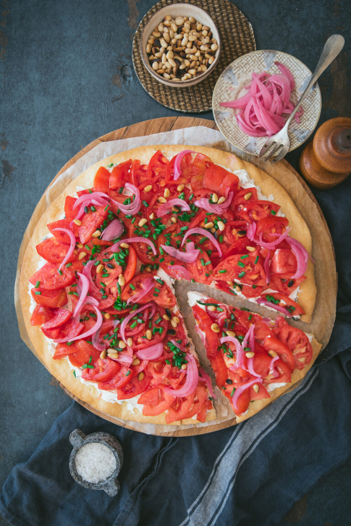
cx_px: 176
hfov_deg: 37.9
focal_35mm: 35
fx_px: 511
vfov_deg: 54.4
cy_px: 263
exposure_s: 1/25
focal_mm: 35
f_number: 3.5
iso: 100
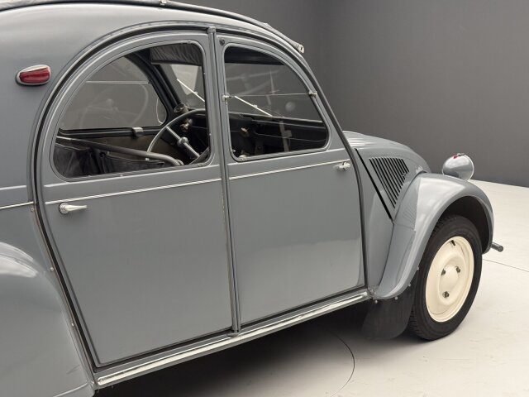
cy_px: 198
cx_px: 264
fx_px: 734
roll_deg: +0.3
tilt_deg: -13.2
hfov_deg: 39.7
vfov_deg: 30.3
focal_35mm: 48
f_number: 1.78
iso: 250
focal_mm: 6.76
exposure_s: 1/99
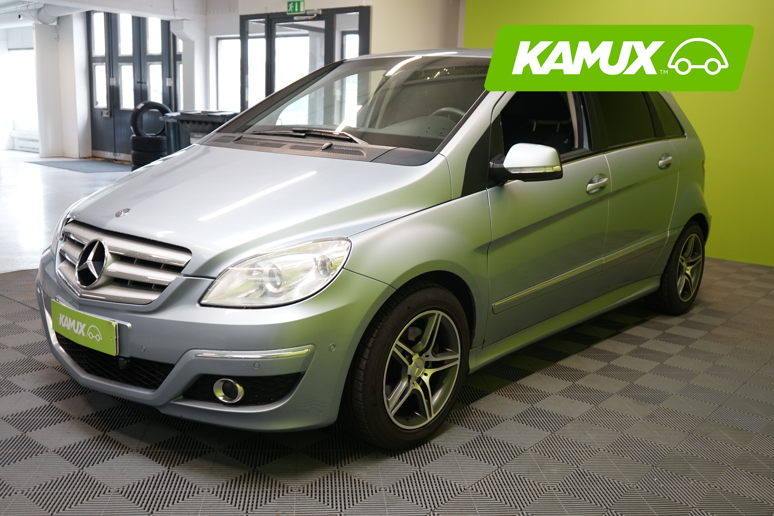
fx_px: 709
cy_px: 258
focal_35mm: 33
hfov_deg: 57.2
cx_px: 387
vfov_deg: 40.0
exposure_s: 1/30
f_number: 4.5
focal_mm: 33
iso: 800
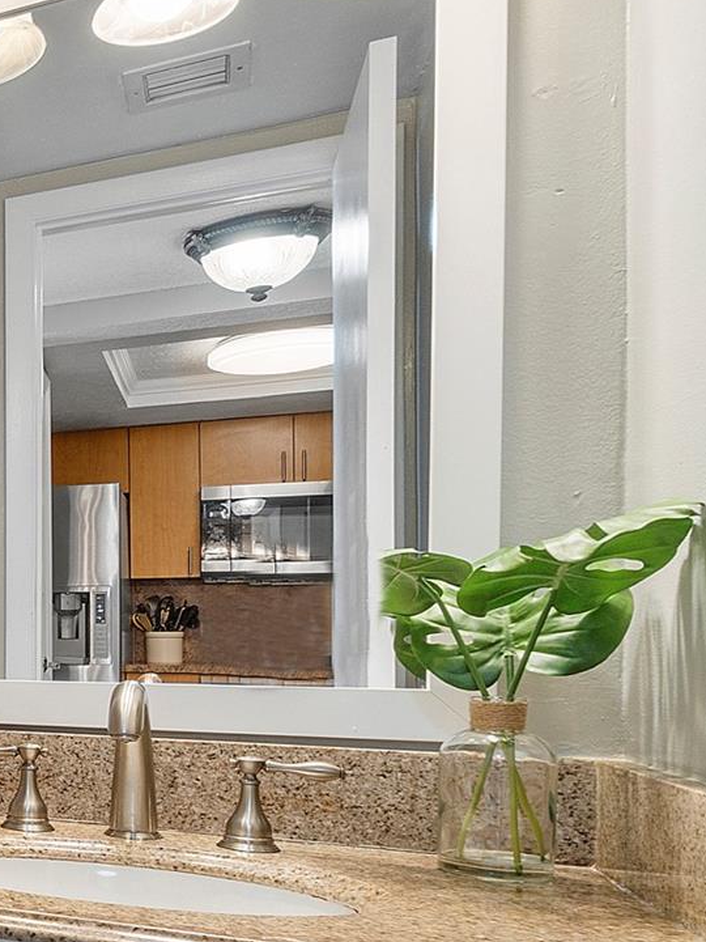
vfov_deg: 44.9
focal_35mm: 41
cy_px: 644
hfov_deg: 22.7
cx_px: -519
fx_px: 1115
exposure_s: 1/6
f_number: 11
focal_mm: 10
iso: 160
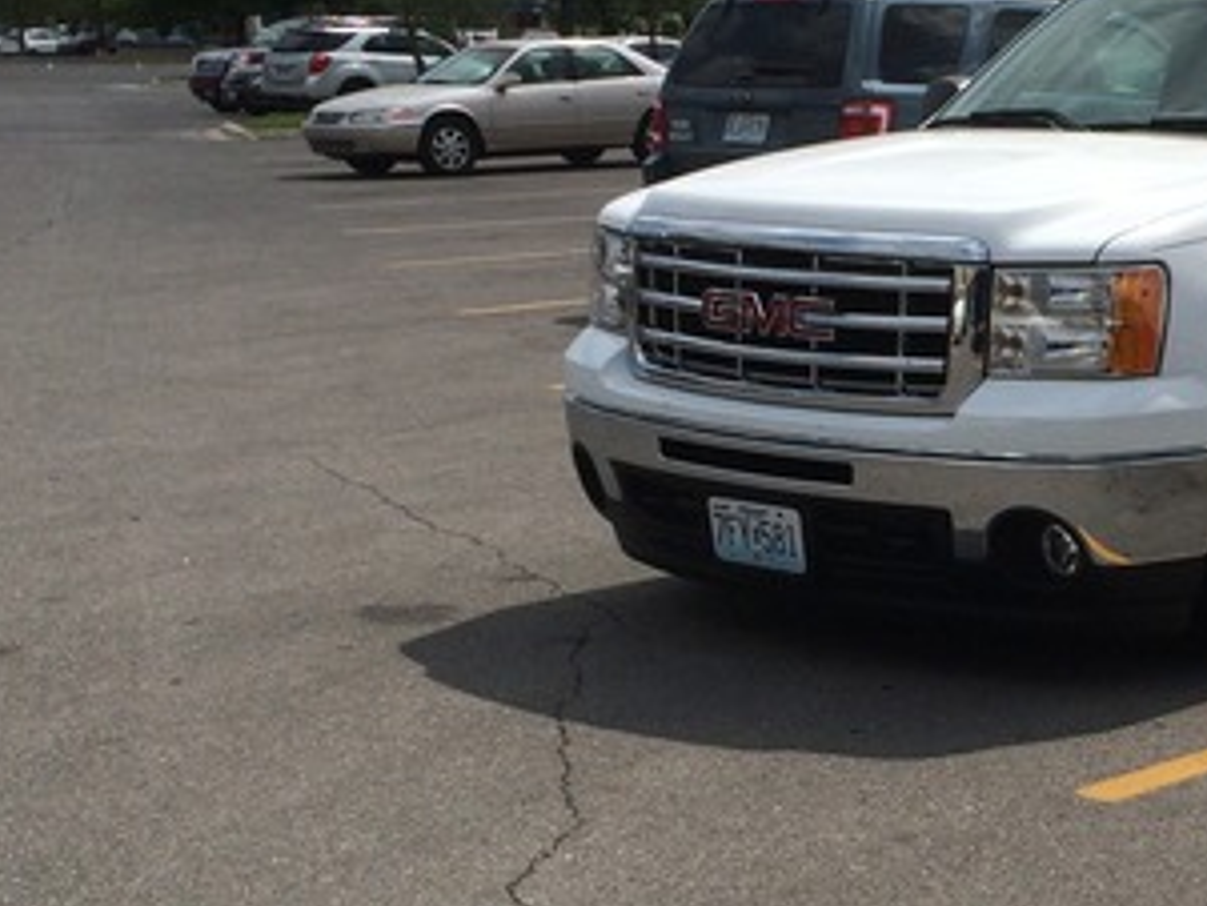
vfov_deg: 19.1
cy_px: 573
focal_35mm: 77
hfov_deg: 24.2
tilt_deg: -11.9
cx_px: 1203
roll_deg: -0.3
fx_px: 2686
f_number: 2.2
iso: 32
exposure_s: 1/4566
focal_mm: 4.15
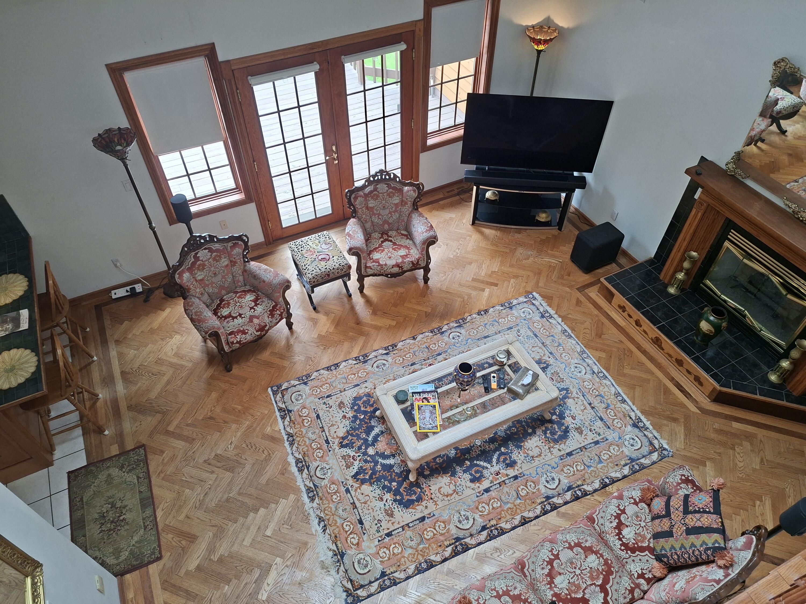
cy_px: 302
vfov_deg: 58.9
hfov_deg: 73.9
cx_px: 403
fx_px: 536
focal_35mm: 23
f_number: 1.8
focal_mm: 5.54
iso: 80
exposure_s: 1/120
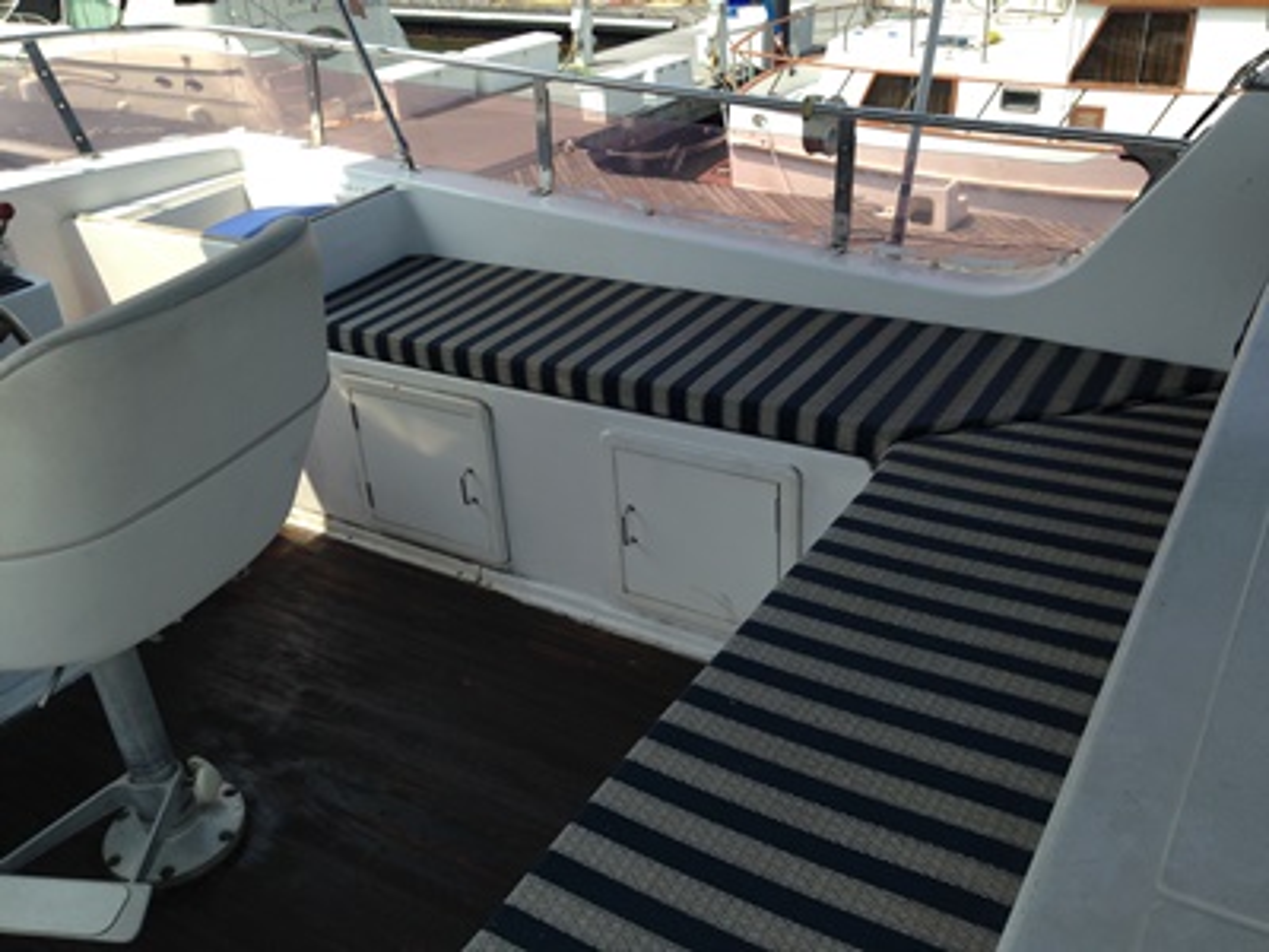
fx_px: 1210
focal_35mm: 33
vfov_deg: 42.9
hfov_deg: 55.4
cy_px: 476
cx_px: 634
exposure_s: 1/1205
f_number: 2.4
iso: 50
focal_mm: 4.12
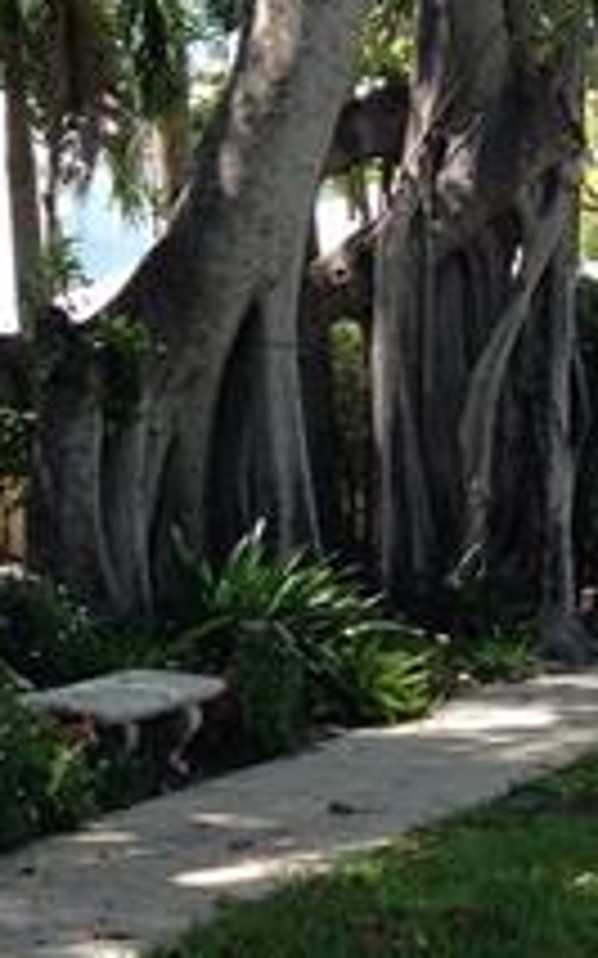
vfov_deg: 16.4
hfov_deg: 10.2
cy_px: 112
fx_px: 3288
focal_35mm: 126
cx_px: -193
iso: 50
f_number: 2.4
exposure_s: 1/357
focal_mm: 4.12
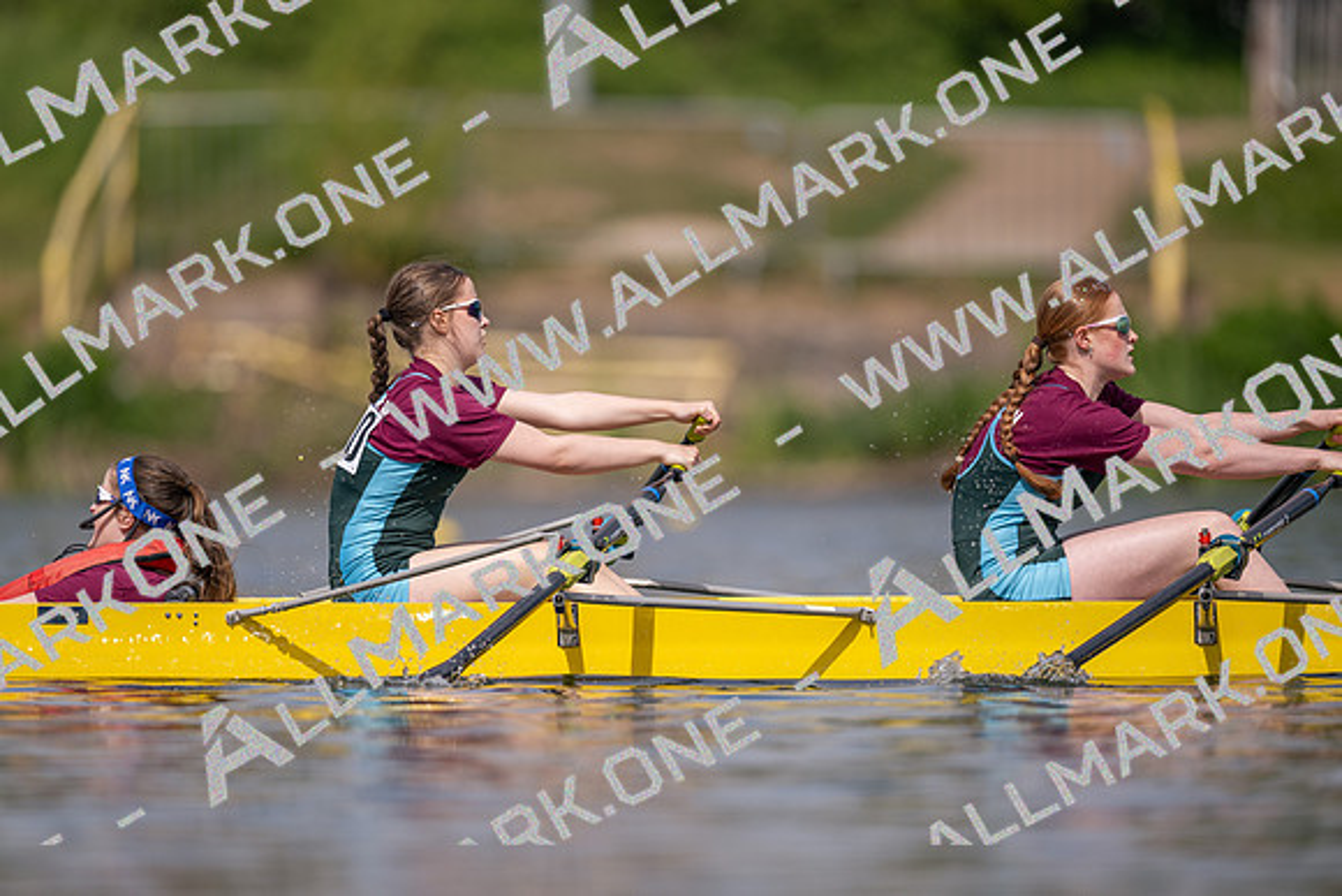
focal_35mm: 600
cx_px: 671
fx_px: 22371
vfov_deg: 2.3
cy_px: 448
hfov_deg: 3.4
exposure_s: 1/2500
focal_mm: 600
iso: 200
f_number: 4
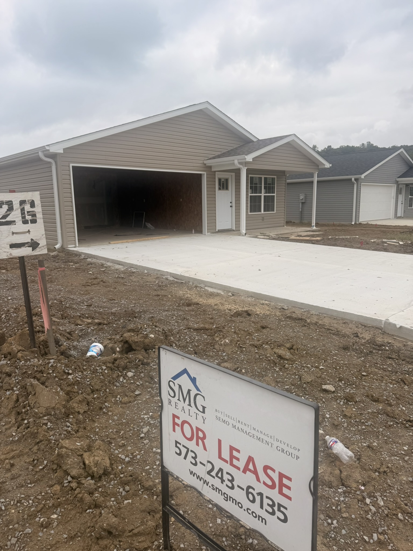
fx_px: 382
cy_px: 276
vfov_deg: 71.6
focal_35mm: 24
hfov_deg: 56.8
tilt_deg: -9.1
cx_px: 206
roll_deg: +0.8
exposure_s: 1/3953
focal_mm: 6.76
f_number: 1.78
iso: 80
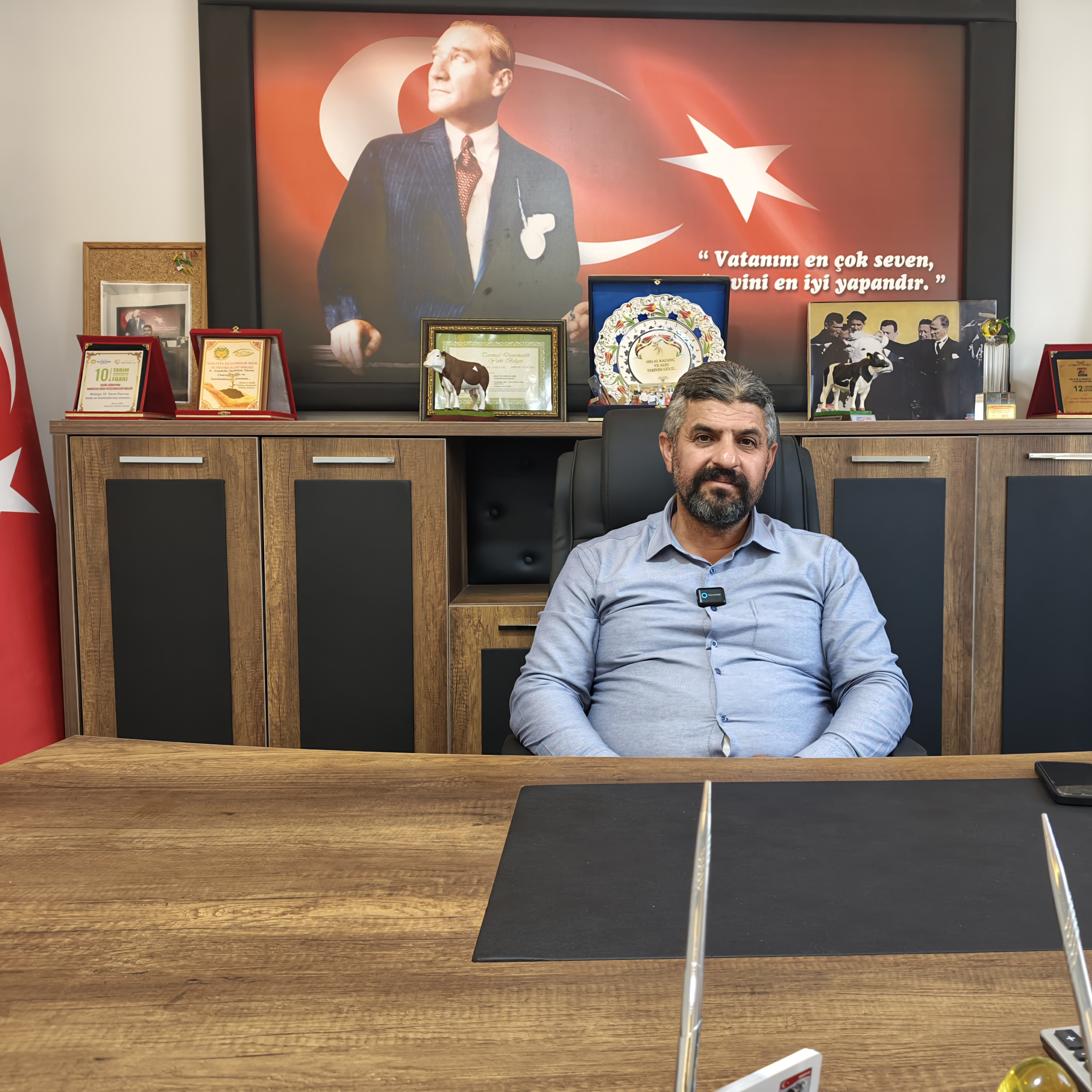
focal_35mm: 28
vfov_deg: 57.3
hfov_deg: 56.8
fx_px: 999
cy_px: 548
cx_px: 657
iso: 250
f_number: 1.67
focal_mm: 6.62
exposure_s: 1/50
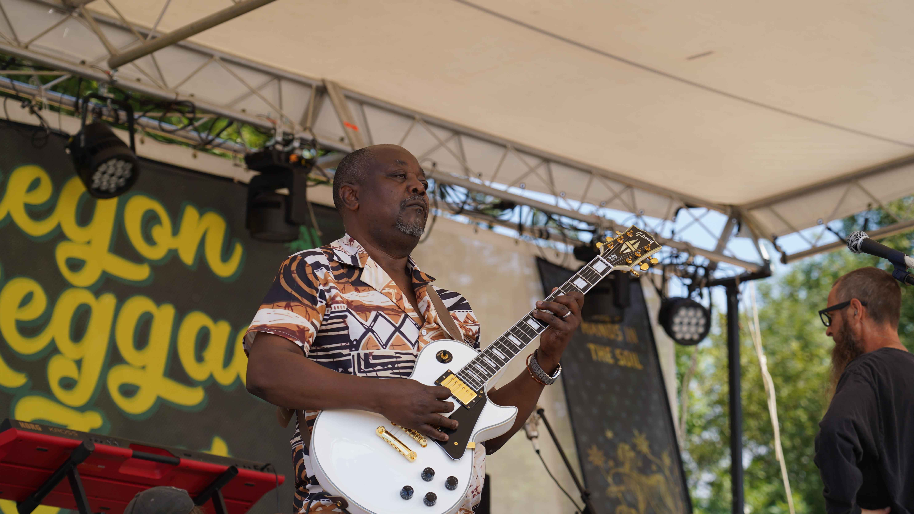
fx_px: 2690
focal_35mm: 111
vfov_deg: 10.9
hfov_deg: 19.3
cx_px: 454
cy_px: 271
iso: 100
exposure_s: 1/250
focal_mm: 105
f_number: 5
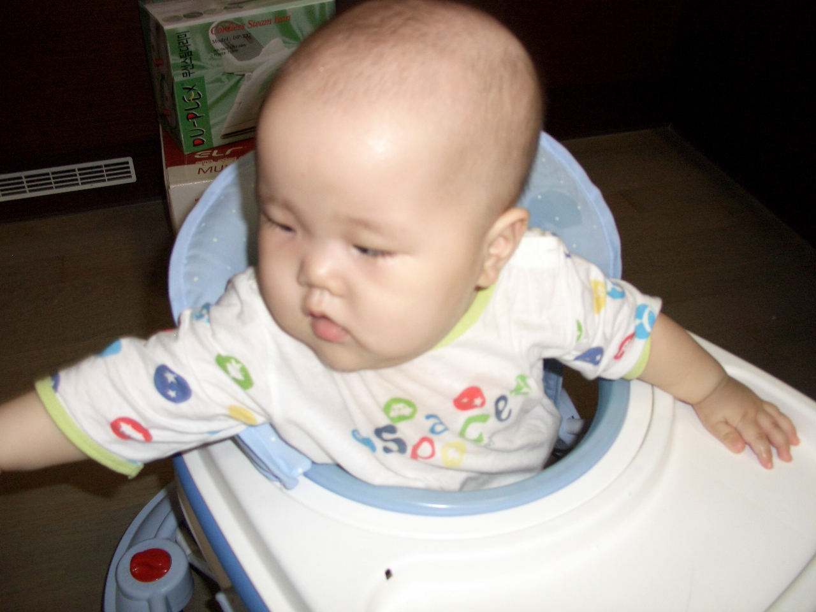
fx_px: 778
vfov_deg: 42.9
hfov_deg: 55.4
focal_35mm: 33
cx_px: 408
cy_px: 306
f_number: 2.8
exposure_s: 1/60
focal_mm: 7.1
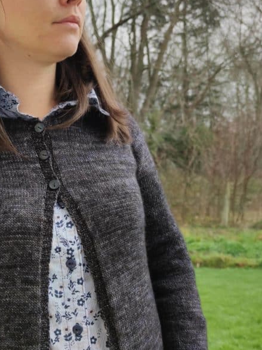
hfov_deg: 34.1
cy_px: 179
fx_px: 424
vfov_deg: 44.8
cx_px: 91
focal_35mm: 42
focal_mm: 6.72
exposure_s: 1/1252
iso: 101
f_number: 1.69
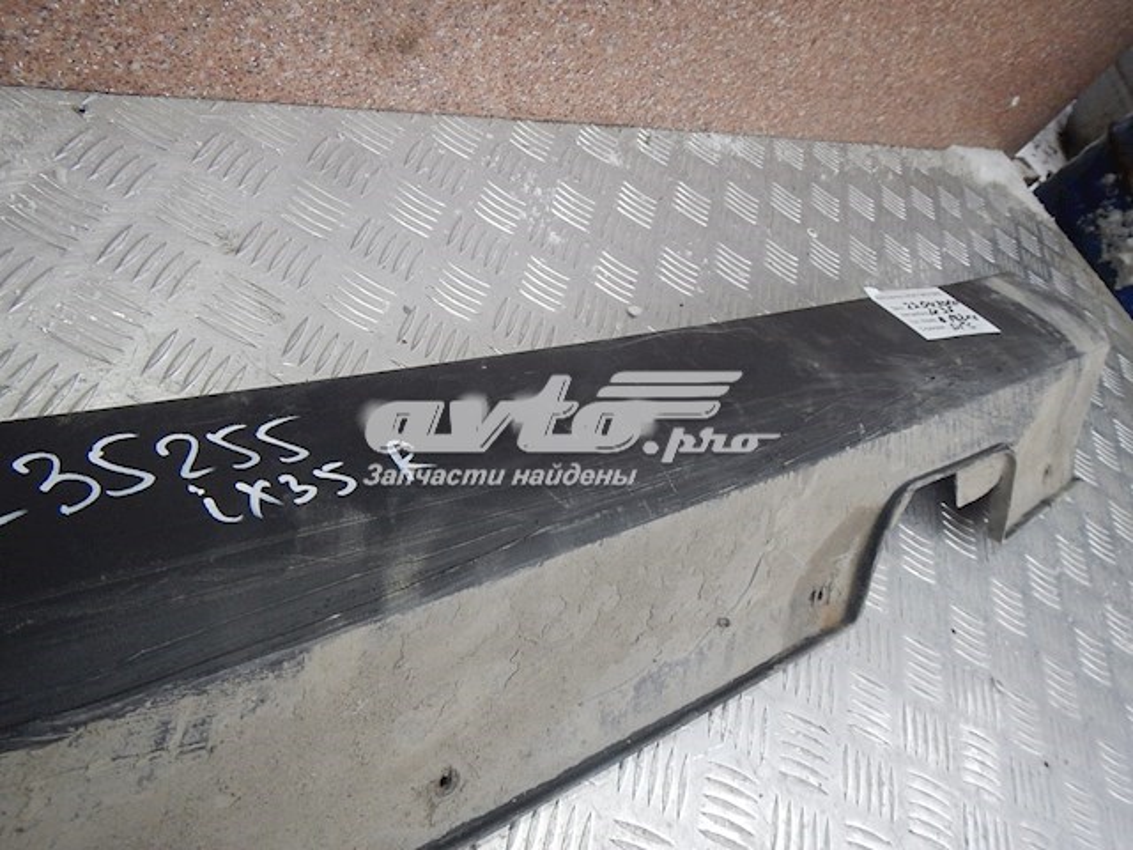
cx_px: 566
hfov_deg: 63.4
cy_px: 425
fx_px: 916
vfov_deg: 49.7
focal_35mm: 28
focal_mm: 5
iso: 400
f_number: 3.9
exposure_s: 1/125
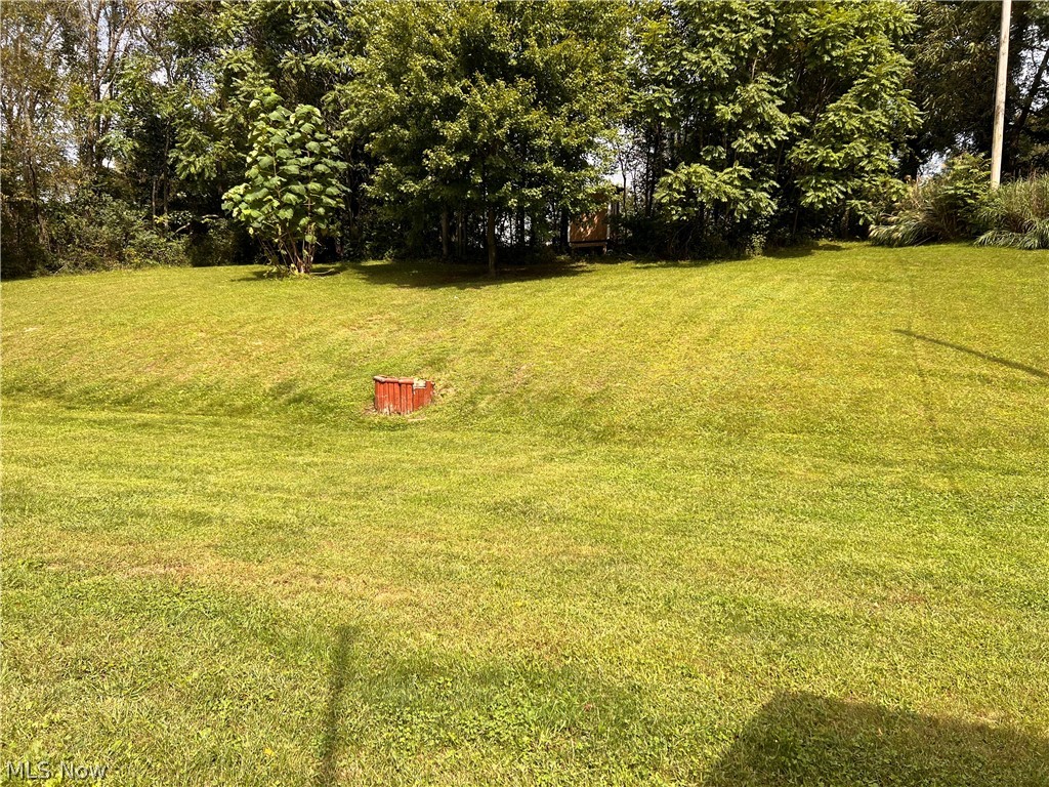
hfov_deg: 67.3
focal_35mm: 26
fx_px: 788
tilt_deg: -2.4
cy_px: 394
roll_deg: -1.1
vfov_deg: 53.1
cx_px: 524
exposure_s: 1/1724
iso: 50
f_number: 1.5
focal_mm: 5.7
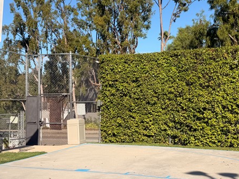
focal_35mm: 55
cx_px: 135
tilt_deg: +1.9
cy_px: 87
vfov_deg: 26.5
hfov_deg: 34.9
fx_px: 380
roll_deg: -0.2
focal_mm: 6.76
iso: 80
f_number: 1.78
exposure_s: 1/5319
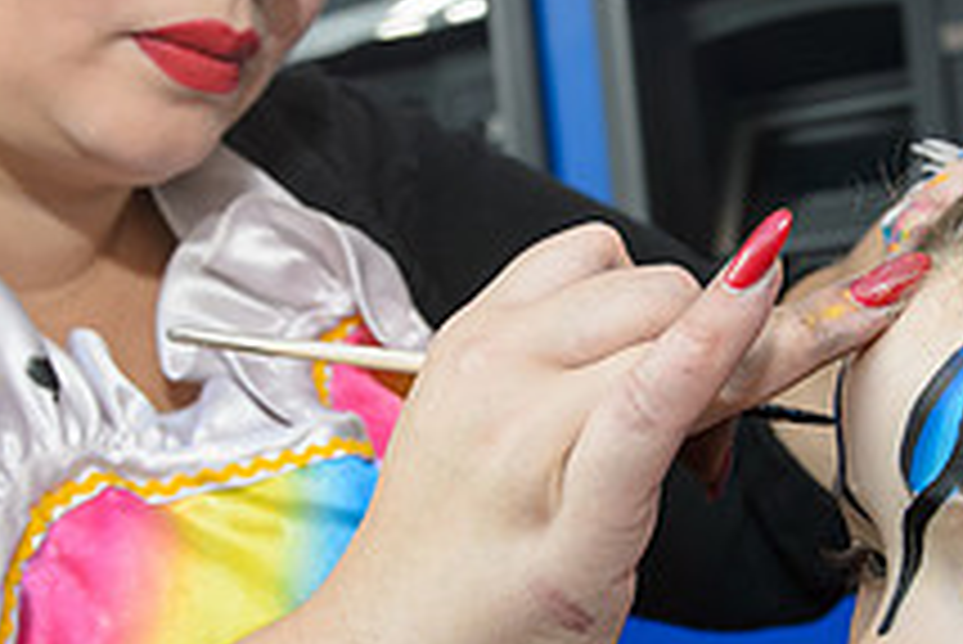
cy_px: 342
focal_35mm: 65
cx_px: 608
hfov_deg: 30.8
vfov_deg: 21.0
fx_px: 1740
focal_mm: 24
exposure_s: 1/125
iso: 500
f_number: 4.5
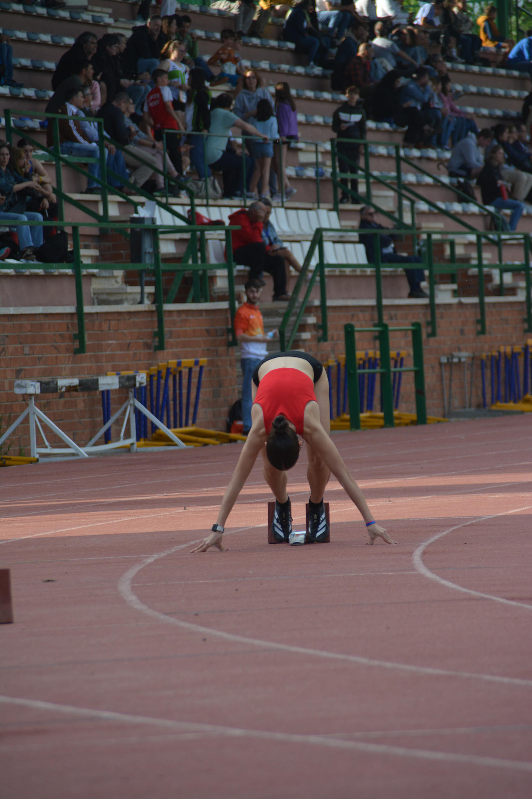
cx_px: 266
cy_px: 400
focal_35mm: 300
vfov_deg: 6.9
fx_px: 6651
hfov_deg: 4.6
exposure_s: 1/1000
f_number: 6.3
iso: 500
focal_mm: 200
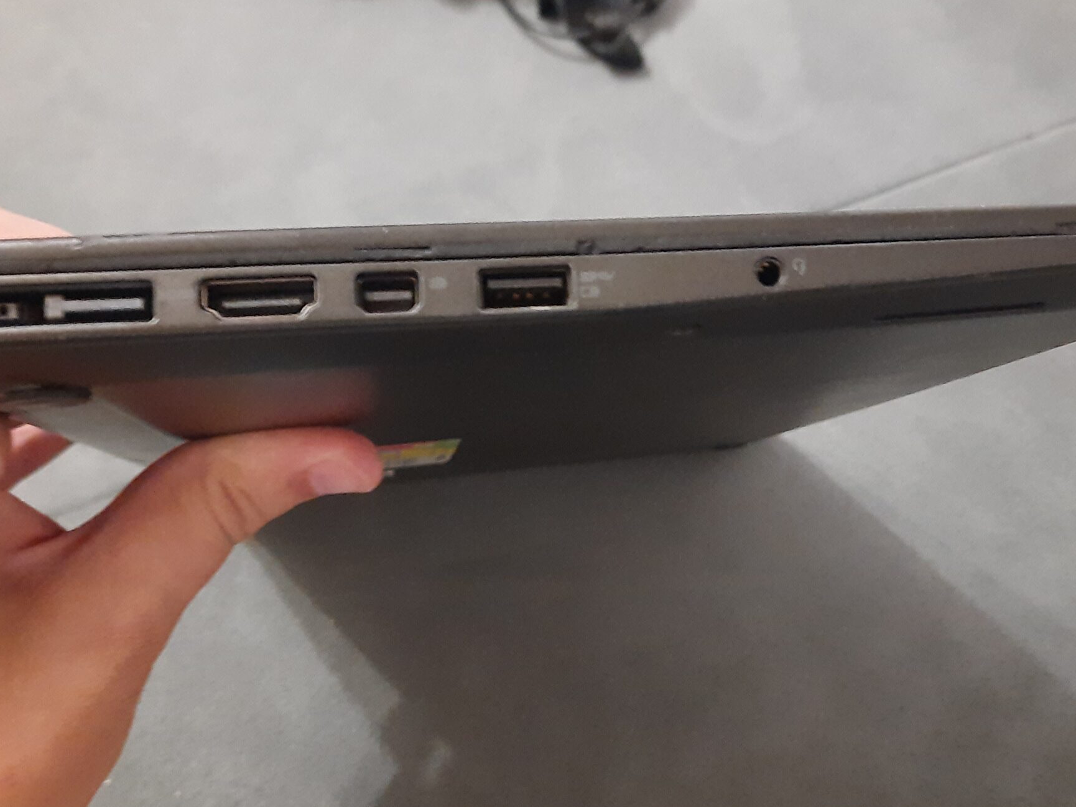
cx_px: 623
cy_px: 376
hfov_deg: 50.0
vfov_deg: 38.6
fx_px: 1150
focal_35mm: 37
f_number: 2
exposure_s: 1/17
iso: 1250
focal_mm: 4.6
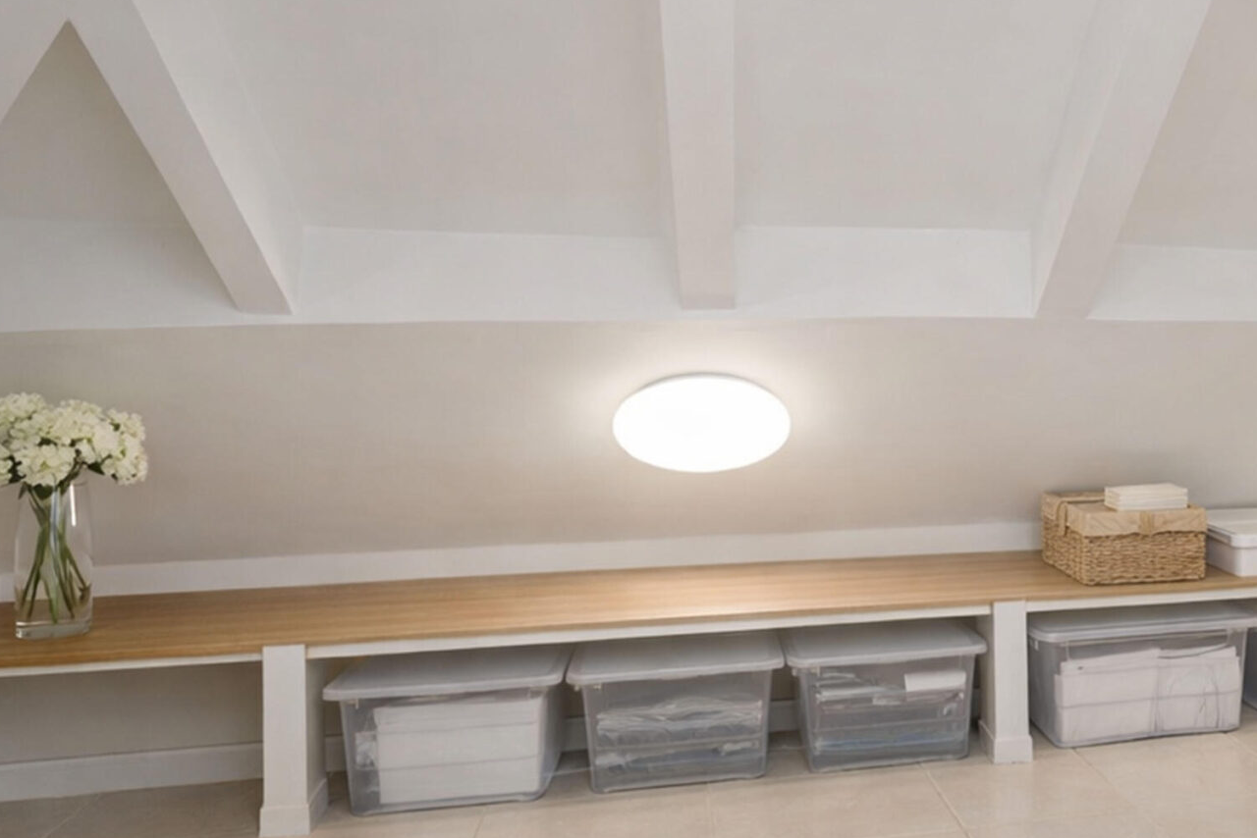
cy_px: 328
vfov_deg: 40.9
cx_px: 1049
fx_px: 1118
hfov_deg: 53.7
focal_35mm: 32
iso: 64
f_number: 5
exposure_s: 1/50
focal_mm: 16
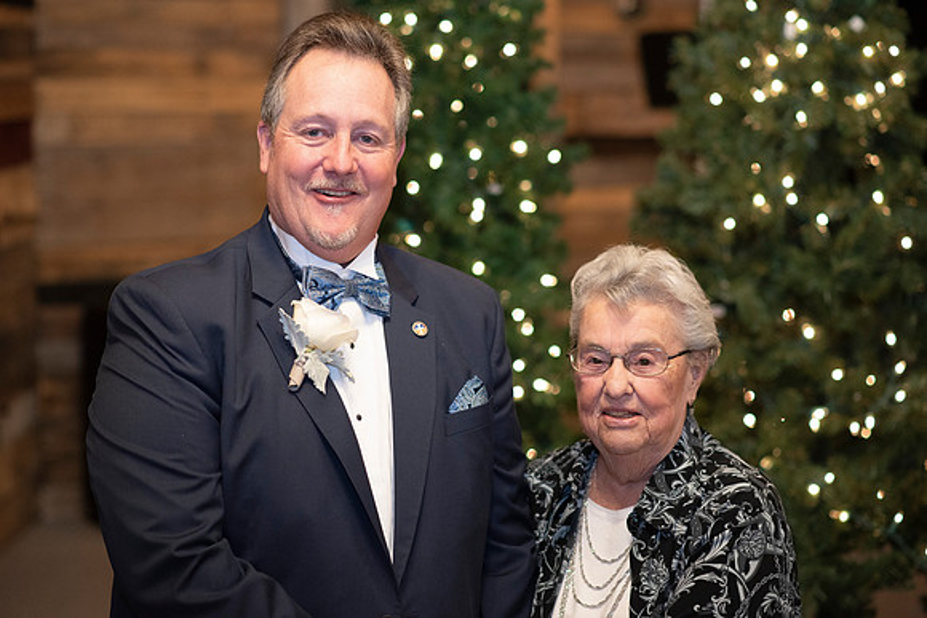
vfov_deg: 16.1
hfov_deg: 23.9
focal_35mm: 85
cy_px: 309
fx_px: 2189
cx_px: 464
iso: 1000
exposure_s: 1/200
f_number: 2.2
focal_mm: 85
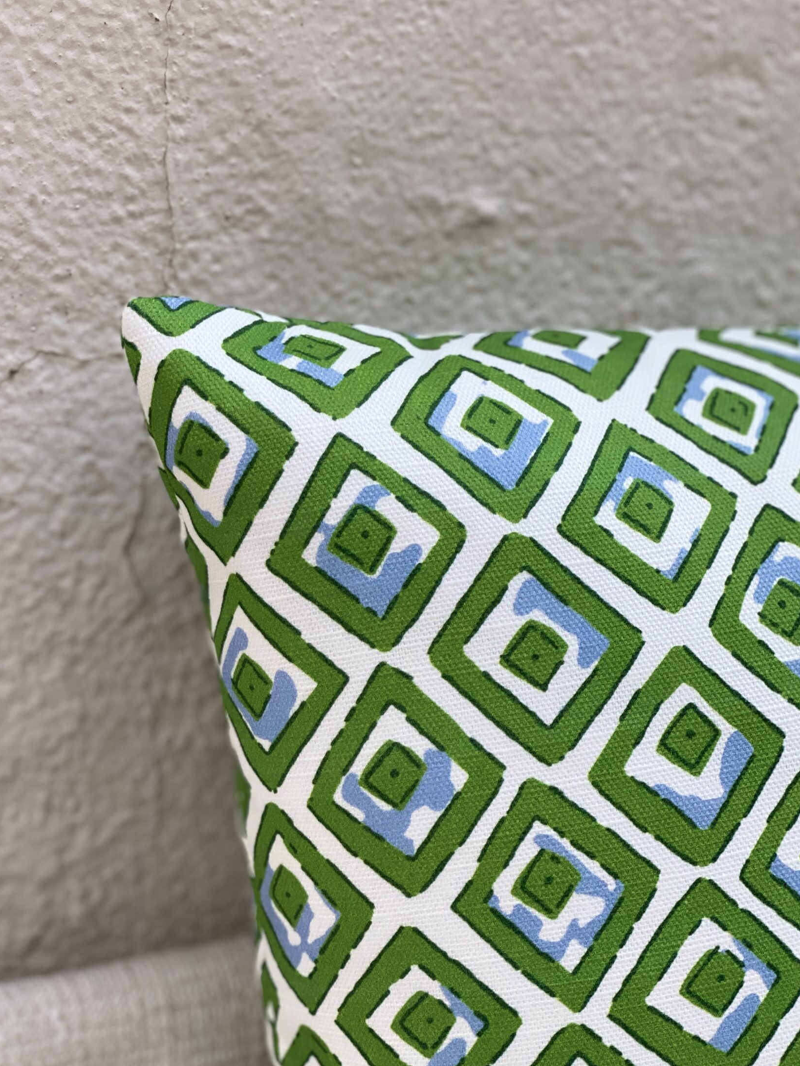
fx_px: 1879
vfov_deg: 31.7
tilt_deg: -25.1
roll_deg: -4.9
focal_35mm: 61
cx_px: 358
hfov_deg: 24.0
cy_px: 586
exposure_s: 1/122
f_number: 2
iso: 125
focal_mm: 6
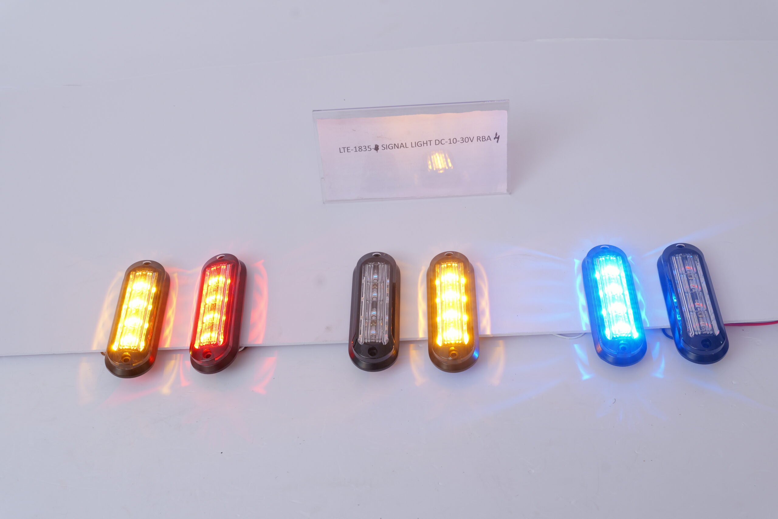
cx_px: 389
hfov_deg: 43.6
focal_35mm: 45
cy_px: 260
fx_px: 972
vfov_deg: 29.9
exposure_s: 1/160
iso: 800
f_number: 10
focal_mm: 45
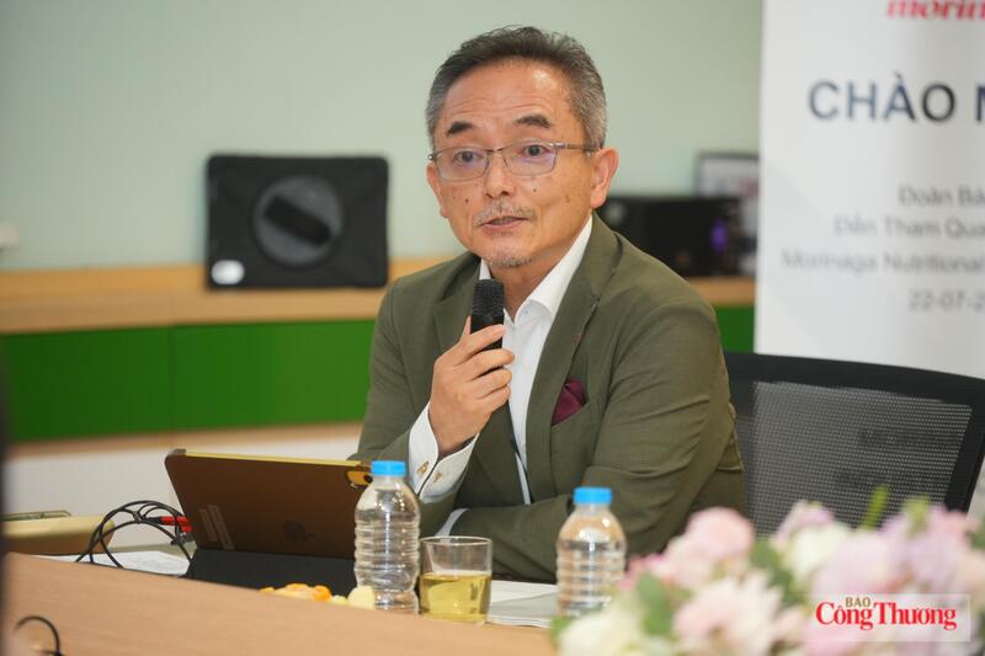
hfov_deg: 10.3
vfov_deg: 6.9
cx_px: 492
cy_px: 328
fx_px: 5471
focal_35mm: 200
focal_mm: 200
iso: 2000
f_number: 4
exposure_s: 1/160
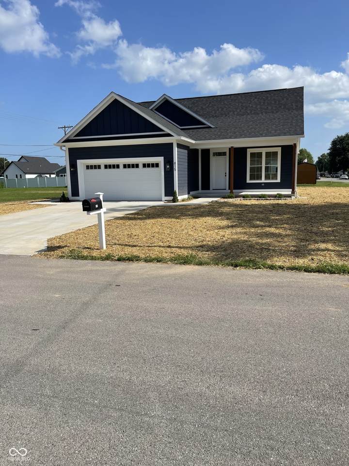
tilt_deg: -10.1
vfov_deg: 69.4
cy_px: 233
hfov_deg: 54.9
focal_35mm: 25
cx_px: 174
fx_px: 336
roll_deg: +2.1
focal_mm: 5.1
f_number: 1.6
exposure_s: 1/4049
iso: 32
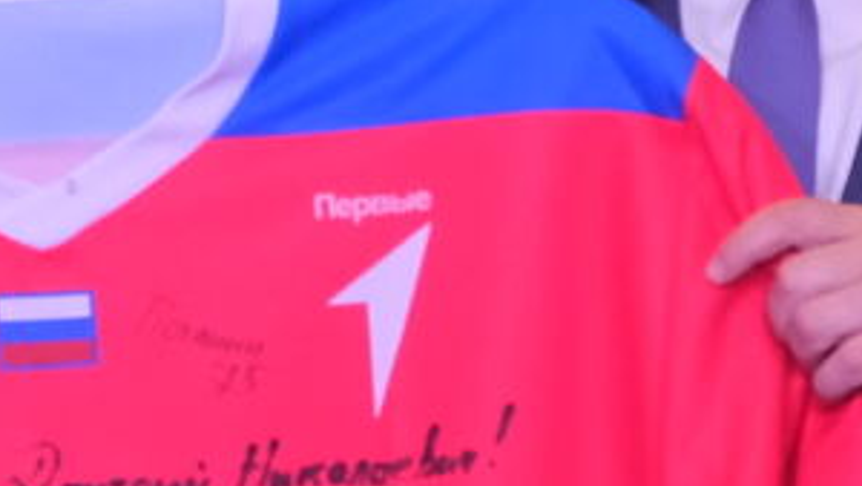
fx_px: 6539
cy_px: 91
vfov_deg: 4.3
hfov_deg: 7.5
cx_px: 359
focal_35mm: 286
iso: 2500
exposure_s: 1/160
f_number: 4
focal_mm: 26.6
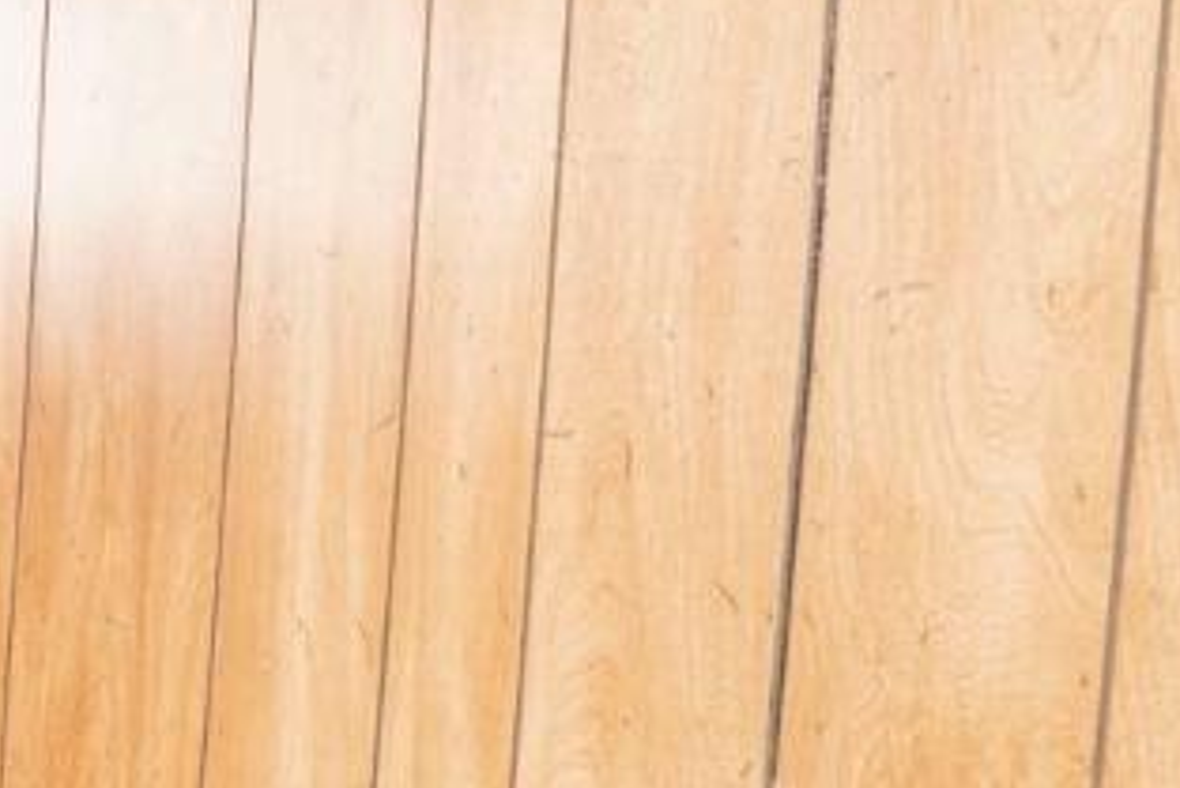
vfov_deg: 11.9
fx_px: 3771
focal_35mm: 115
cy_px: 449
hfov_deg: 13.9
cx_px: -1440
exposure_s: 2
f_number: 11
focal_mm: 16
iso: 800
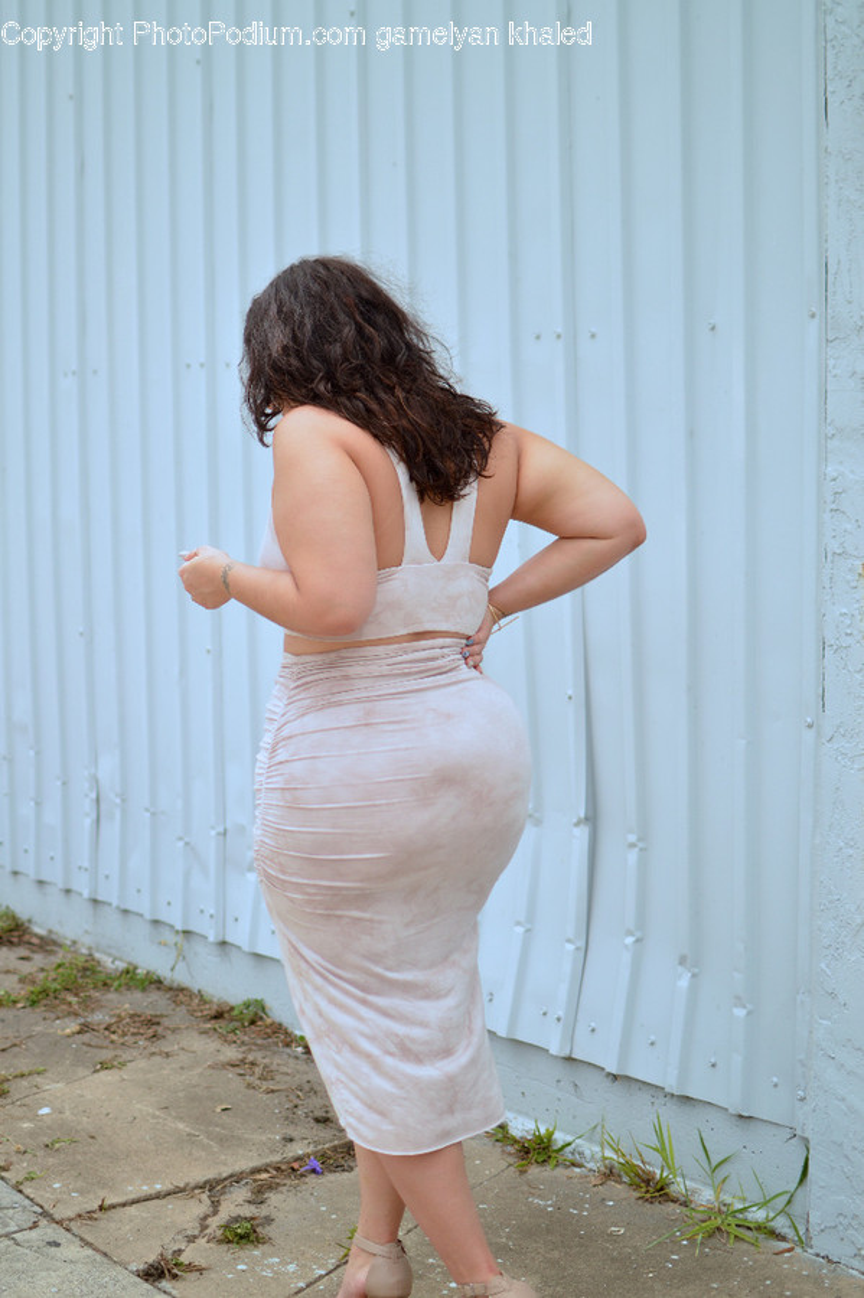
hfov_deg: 25.7
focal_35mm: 52
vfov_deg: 37.9
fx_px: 1892
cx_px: 432
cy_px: 649
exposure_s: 1/2000
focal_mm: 35
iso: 100
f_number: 1.8
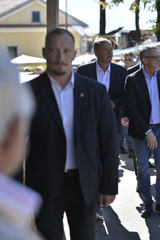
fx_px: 506
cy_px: 119
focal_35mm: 76
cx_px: 165
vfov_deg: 26.6
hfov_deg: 17.5
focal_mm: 50
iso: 125
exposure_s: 1/5000
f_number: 2
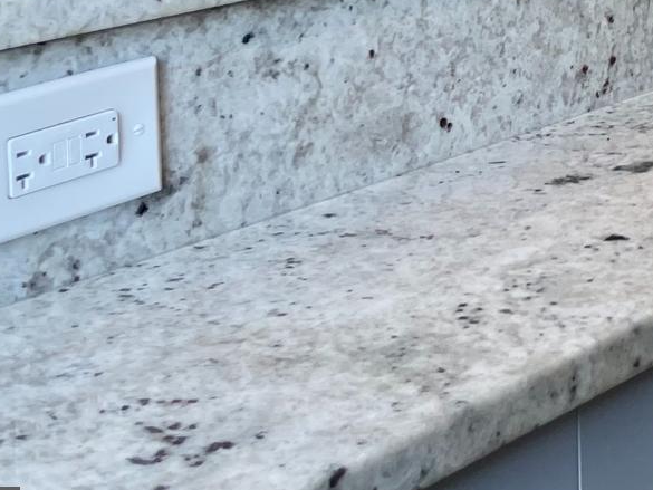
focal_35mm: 91
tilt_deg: -1.2
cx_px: 884
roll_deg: +1.0
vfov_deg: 14.9
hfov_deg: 19.6
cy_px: -279
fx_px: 1717
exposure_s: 1/120
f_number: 1.6
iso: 80
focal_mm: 4.2
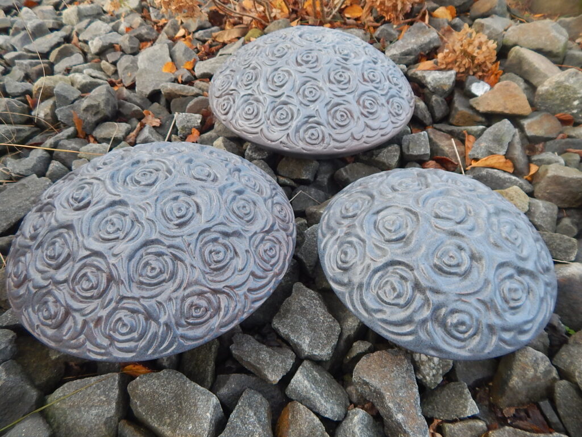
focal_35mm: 23
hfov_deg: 73.9
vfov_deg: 58.9
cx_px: 291
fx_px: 387
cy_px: 218
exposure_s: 1/100
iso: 125
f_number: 3
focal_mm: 4
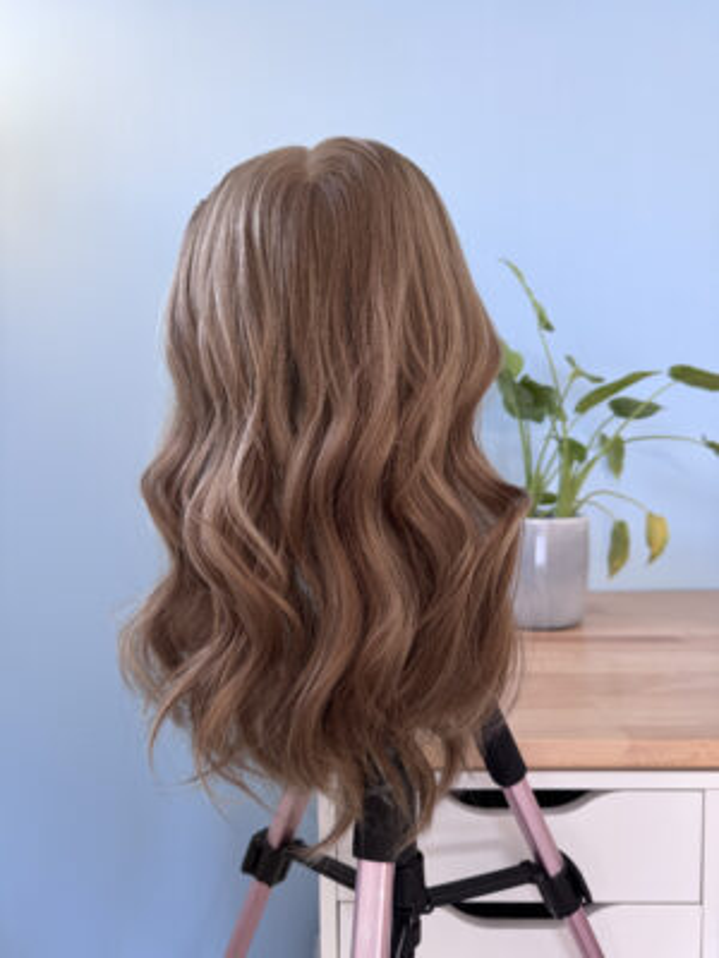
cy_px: 479
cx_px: 360
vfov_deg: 71.6
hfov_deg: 56.8
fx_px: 665
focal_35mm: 24
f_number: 1.78
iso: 200
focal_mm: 6.76
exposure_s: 1/62
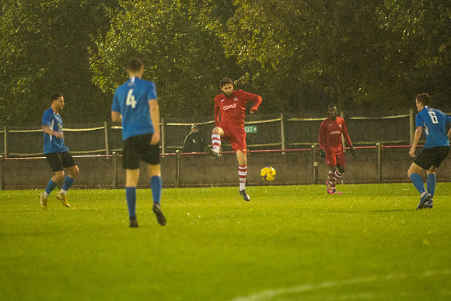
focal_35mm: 300
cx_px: 226
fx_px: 3759
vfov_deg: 4.6
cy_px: 150
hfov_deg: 6.9
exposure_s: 1/1000
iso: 5000
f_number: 2.8
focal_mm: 200
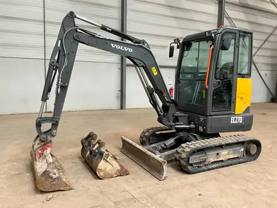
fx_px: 232
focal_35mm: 29
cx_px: 138
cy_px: 104
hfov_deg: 61.7
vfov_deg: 48.2
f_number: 1.8
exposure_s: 1/60
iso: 100
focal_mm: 3
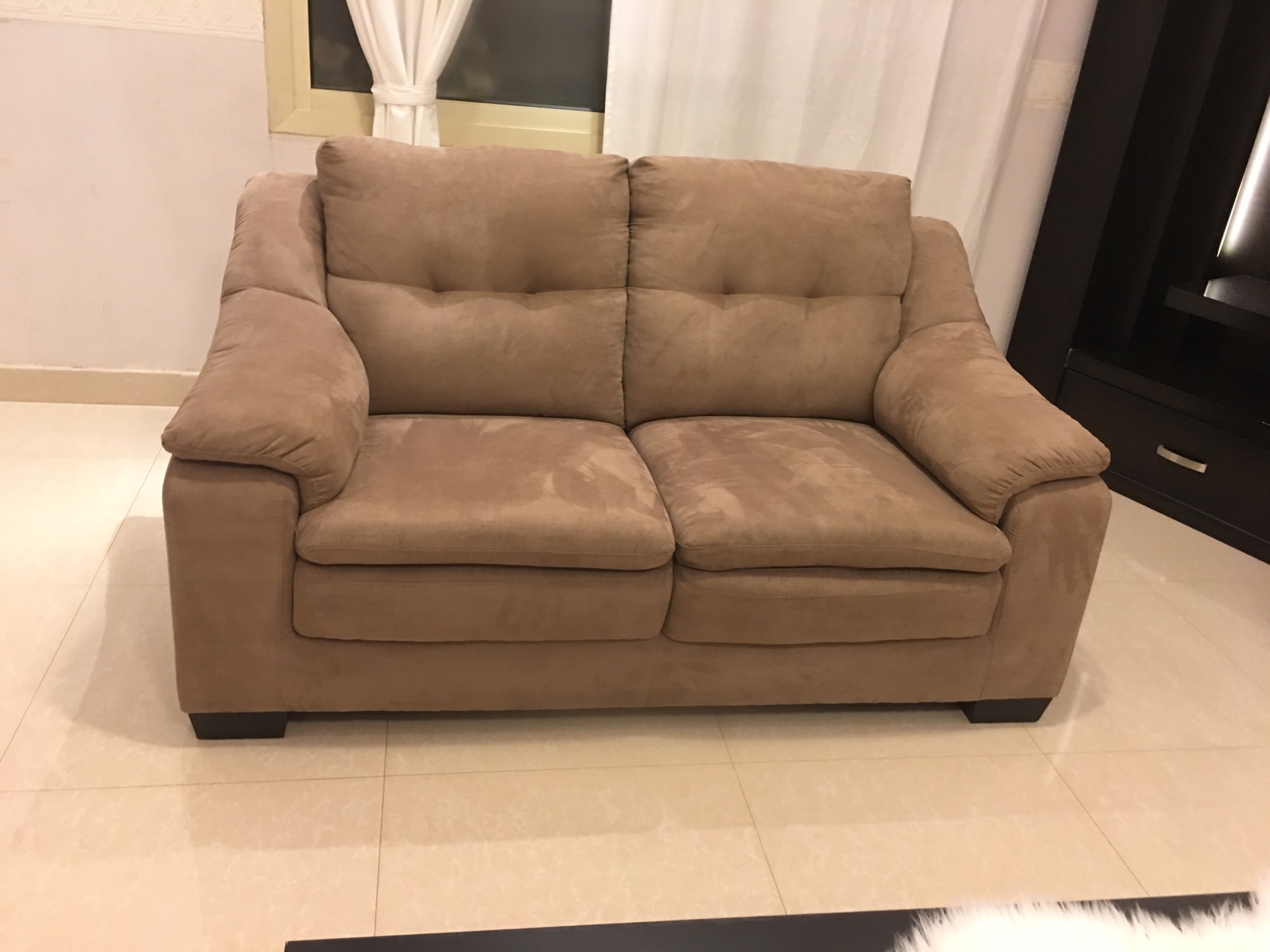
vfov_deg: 48.2
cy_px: 476
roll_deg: -4.5
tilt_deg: -24.6
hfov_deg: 61.7
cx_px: 635
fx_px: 1064
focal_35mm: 29
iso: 80
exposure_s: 1/15
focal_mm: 4.15
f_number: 2.2
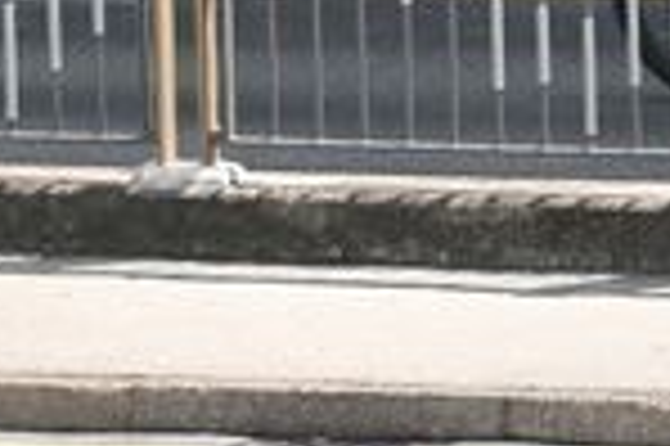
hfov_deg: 1.9
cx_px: 1367
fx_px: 20487
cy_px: -854
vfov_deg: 1.2
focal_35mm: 1102
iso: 320
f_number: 10
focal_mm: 160
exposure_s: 1/250
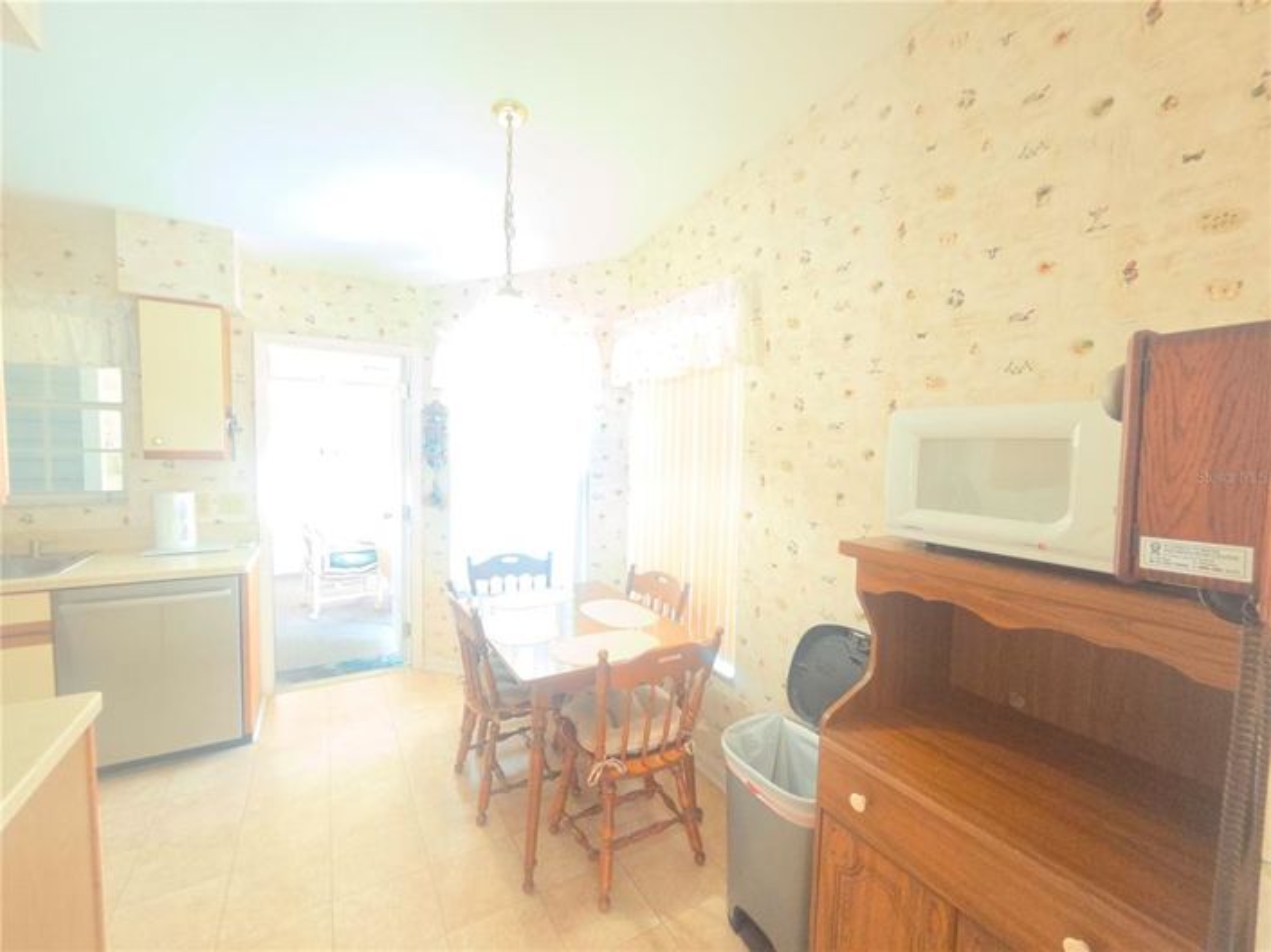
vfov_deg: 89.9
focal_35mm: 13
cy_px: 476
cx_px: 636
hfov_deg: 106.2
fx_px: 477
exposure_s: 1/60
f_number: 2.2
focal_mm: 2.2
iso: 1000
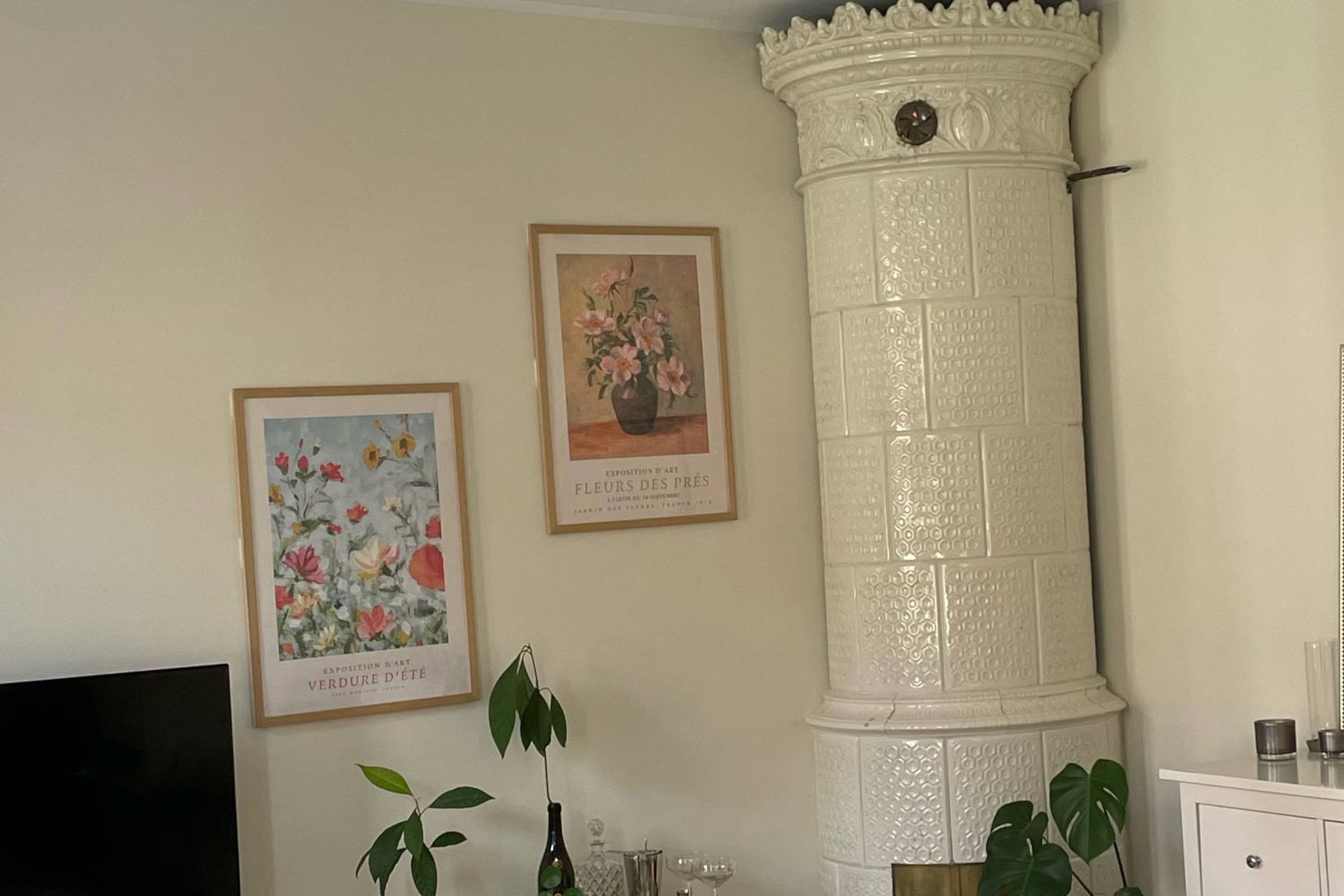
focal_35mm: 47
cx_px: 877
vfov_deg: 27.5
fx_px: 1755
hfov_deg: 41.5
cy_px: 827
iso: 100
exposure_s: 1/121
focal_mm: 4.2
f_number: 1.6
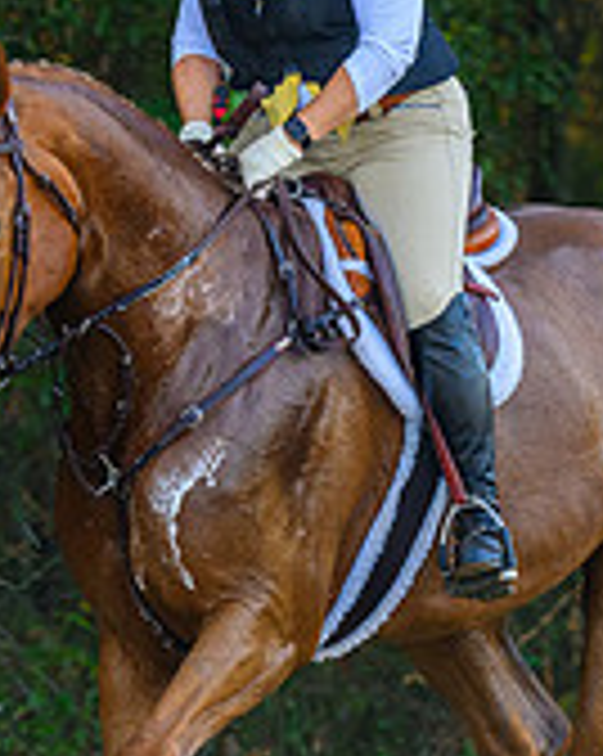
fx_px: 18460
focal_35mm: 826
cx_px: 280
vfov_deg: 2.3
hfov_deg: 1.9
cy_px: 235
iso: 1000
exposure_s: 1/400
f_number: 4
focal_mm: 200
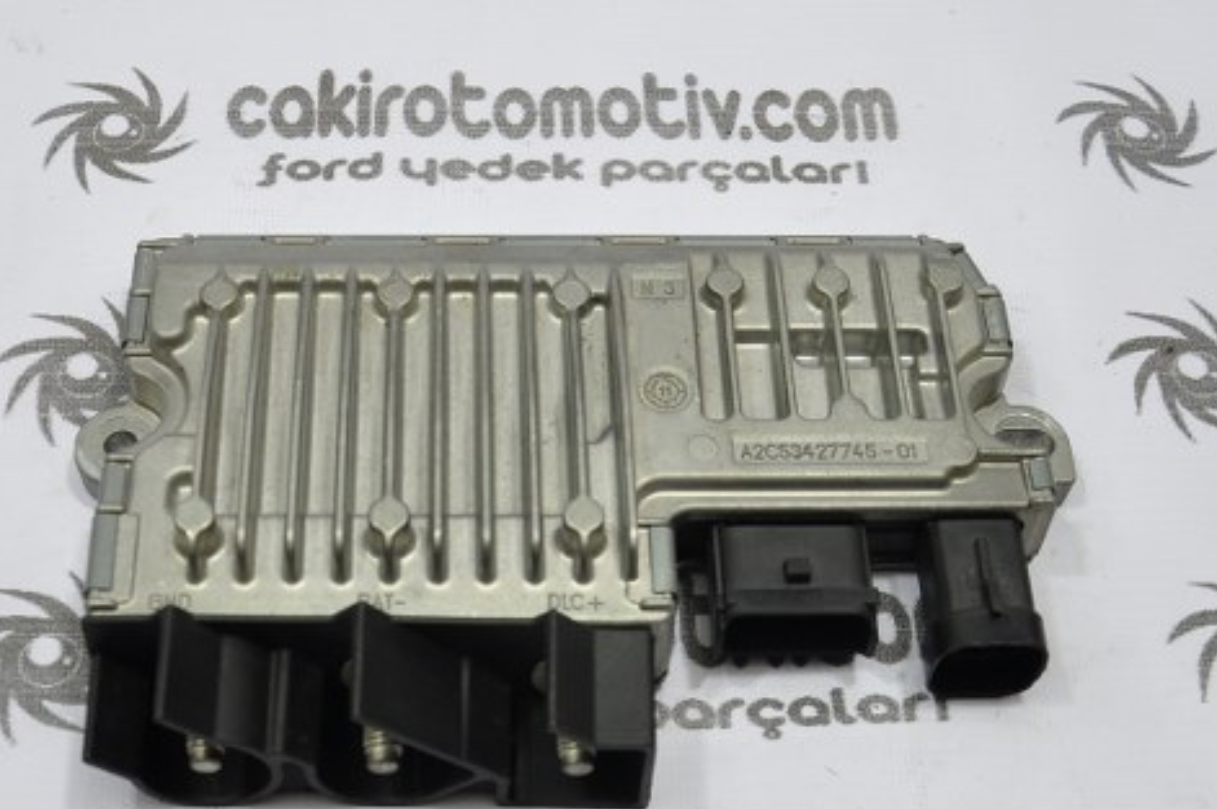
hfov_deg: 31.8
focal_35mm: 63
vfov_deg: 21.5
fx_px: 2127
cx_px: 499
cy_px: 401
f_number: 4.5
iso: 200
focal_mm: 22
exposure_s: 1/40
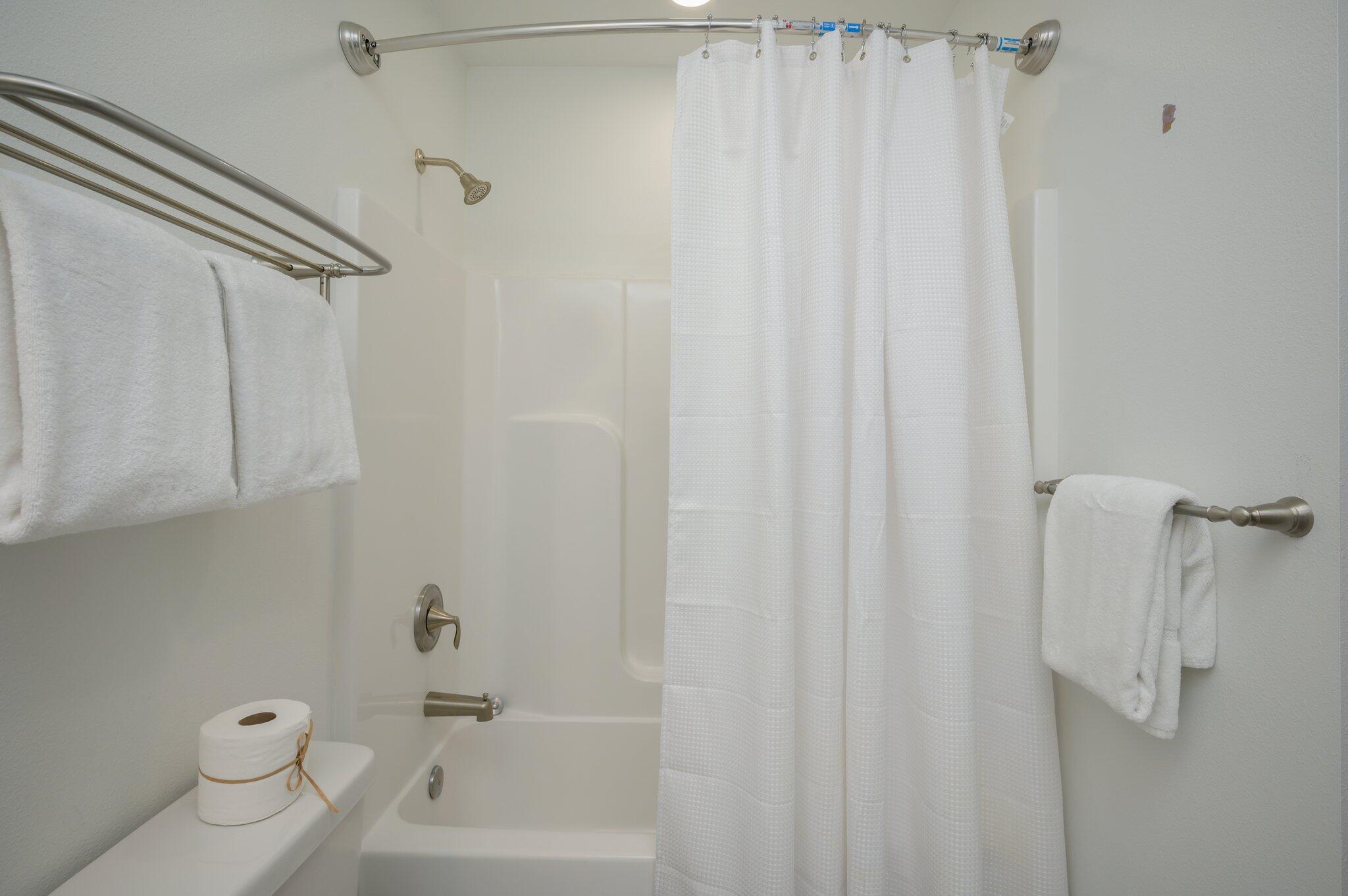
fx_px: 636
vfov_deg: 70.3
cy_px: 448
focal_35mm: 17
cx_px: 674
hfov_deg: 93.3
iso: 320
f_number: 9
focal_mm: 17
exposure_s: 1/60
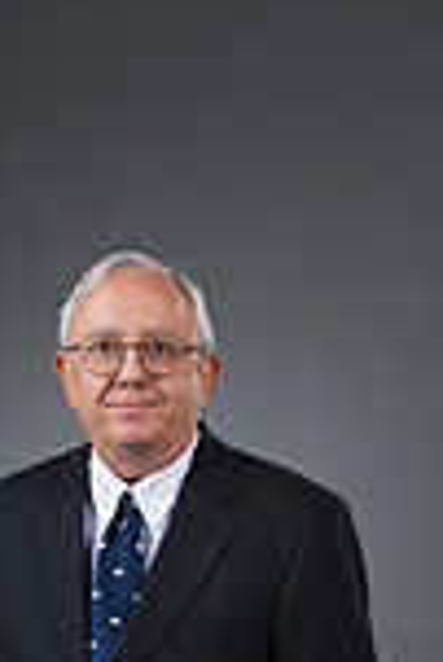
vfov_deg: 8.5
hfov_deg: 5.8
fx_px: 4383
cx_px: 154
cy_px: 938
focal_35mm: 238
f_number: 5.6
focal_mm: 80
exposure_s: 1/250
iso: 160
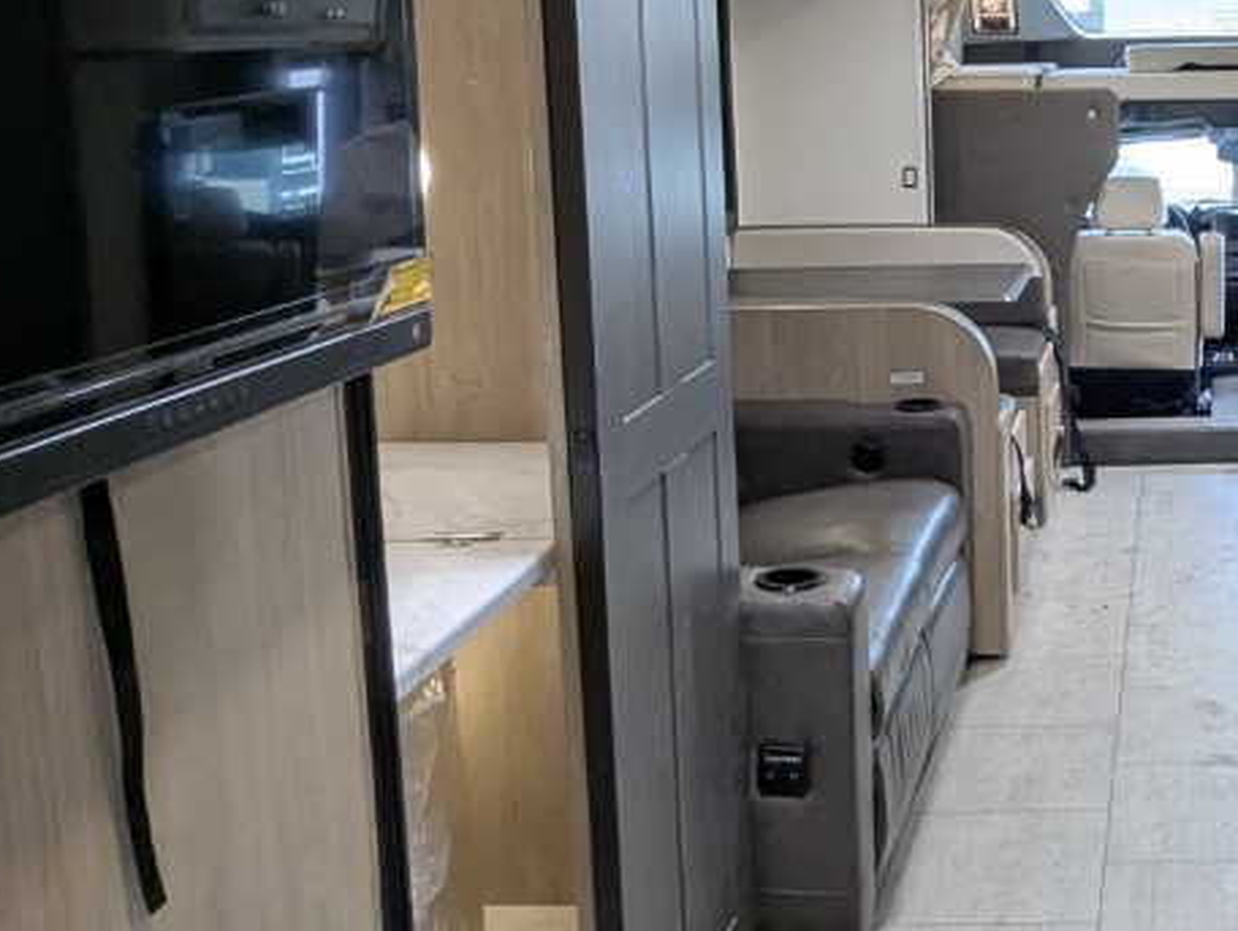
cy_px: 250
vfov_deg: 29.3
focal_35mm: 49
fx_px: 1754
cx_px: 1155
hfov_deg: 36.1
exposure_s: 1/106
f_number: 2.2
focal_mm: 2.35
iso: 215
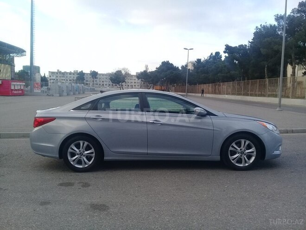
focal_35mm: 31
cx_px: 153
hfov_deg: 58.4
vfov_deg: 45.4
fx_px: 274
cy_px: 115
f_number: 2.2
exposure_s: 1/185
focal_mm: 3.3
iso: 50
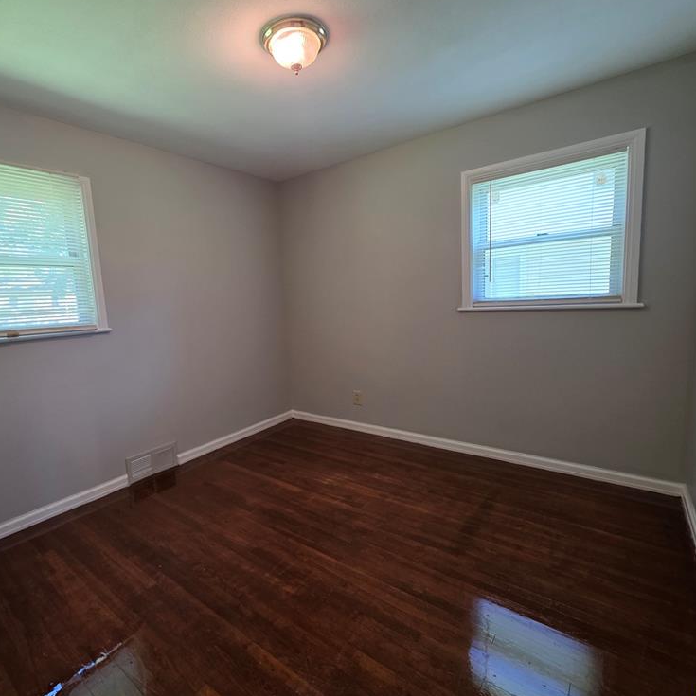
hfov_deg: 87.0
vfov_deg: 87.4
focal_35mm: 16
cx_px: 307
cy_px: 350
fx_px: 364
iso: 160
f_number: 1.9
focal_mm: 2.2
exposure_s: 1/60
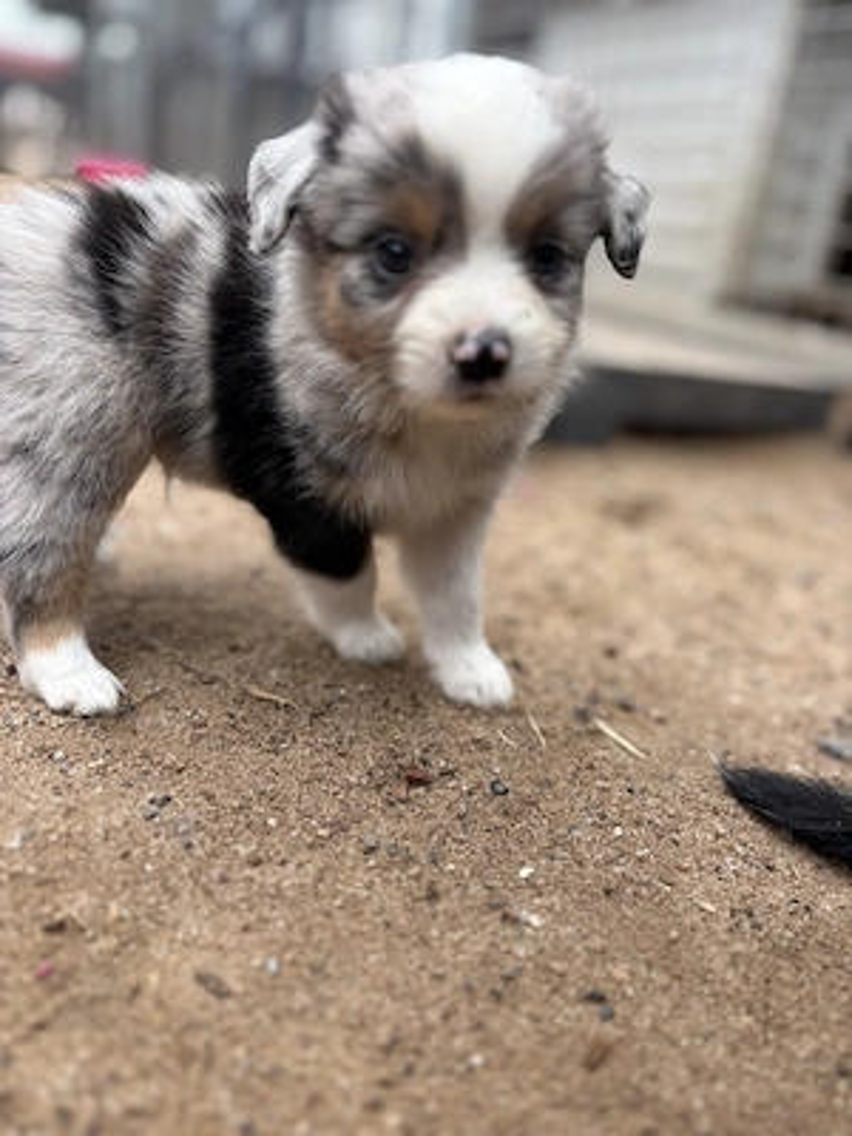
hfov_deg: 53.1
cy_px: 568
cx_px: 426
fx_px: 853
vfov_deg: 67.3
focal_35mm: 26
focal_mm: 5.96
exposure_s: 1/320
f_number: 1.6
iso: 40
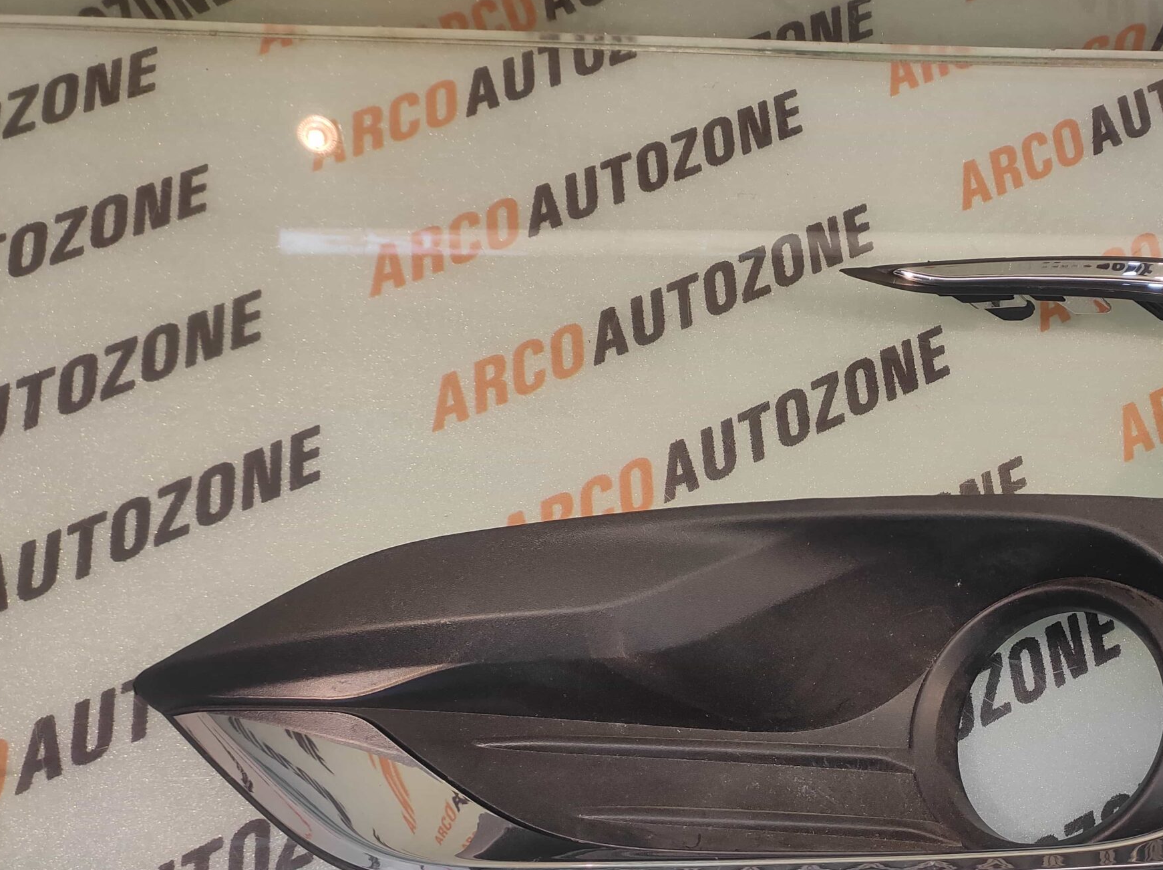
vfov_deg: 54.0
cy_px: 562
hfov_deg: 65.9
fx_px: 839
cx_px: 848
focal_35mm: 25
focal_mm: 4.74
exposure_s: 1/50
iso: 136
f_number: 1.79
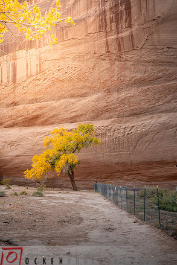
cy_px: 133
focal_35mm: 44
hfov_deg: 30.5
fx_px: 324
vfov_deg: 44.5
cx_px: 87
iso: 400
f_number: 4
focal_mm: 43
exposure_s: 1/1000
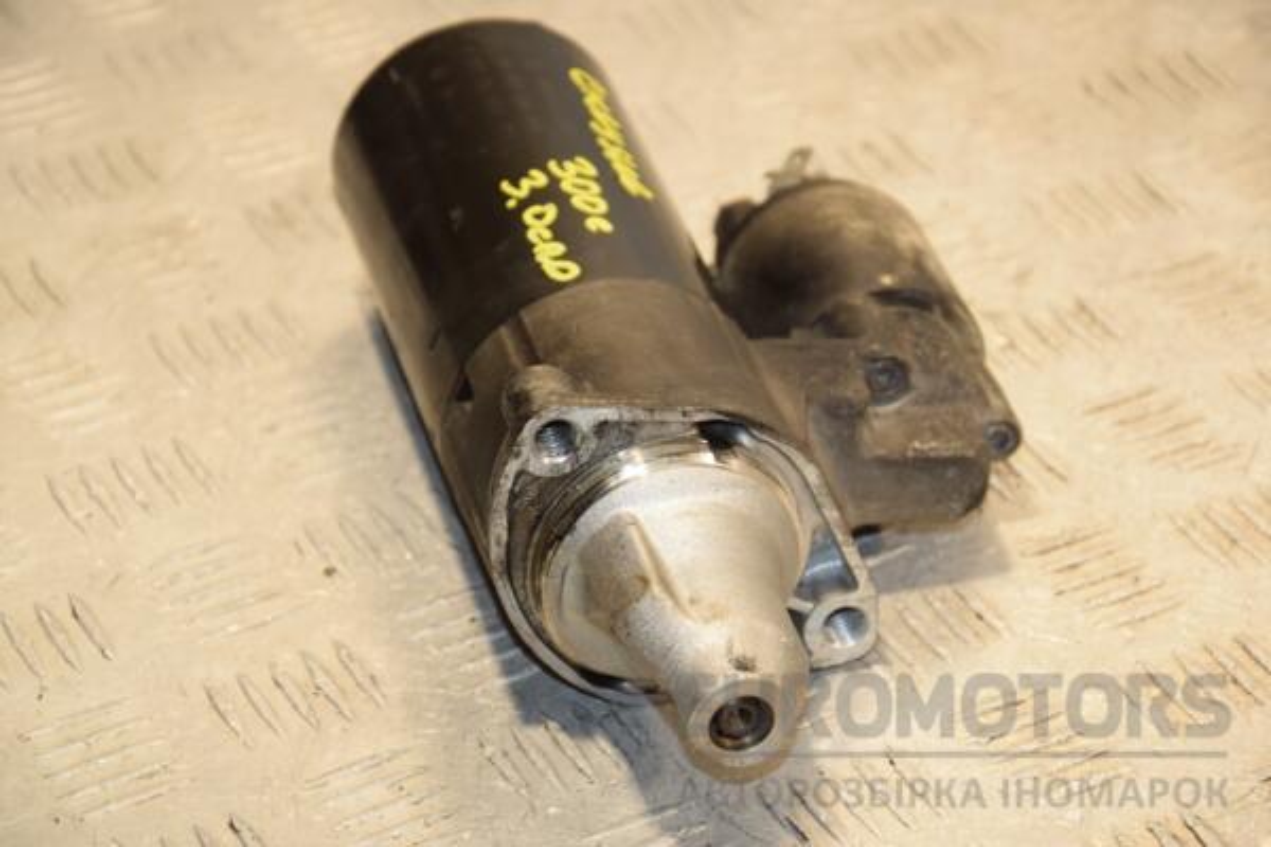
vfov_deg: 9.9
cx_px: 636
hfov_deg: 14.9
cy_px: 424
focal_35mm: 138
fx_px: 4872
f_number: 7.1
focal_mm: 92
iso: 800
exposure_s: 1/200
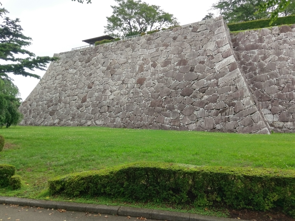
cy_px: 110
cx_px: 148
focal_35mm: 26
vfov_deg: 53.1
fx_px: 222
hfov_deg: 67.3
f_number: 1.8
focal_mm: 4.58
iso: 100
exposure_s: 1/361
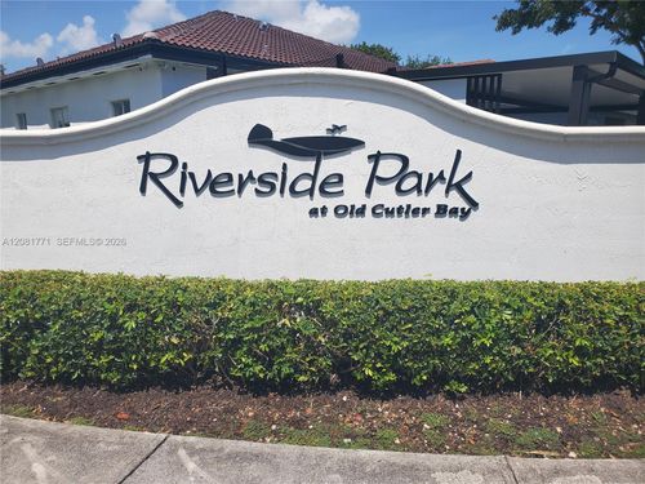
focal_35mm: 26
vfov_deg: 53.1
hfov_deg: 67.3
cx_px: 322
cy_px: 242
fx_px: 484
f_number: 2.4
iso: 50
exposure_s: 1/2597
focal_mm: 4.3
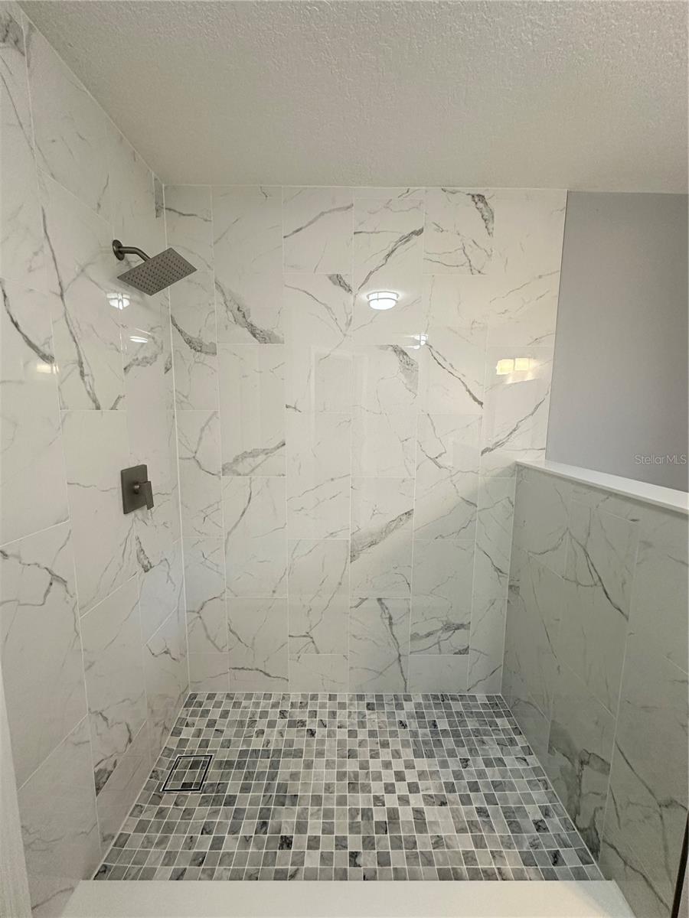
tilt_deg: -7.7
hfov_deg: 85.7
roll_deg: -1.4
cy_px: 459
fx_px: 372
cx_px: 344
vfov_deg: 102.1
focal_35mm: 14
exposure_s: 1/120
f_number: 2.2
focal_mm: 2.22
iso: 200
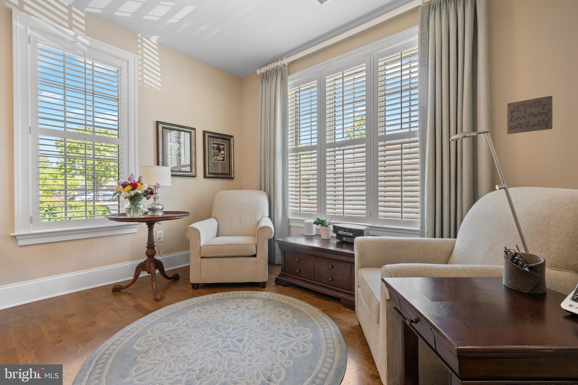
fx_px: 257
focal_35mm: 16
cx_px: 289
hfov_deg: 96.7
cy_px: 192
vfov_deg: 73.7
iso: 250
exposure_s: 1/15
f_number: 7.1
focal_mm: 16
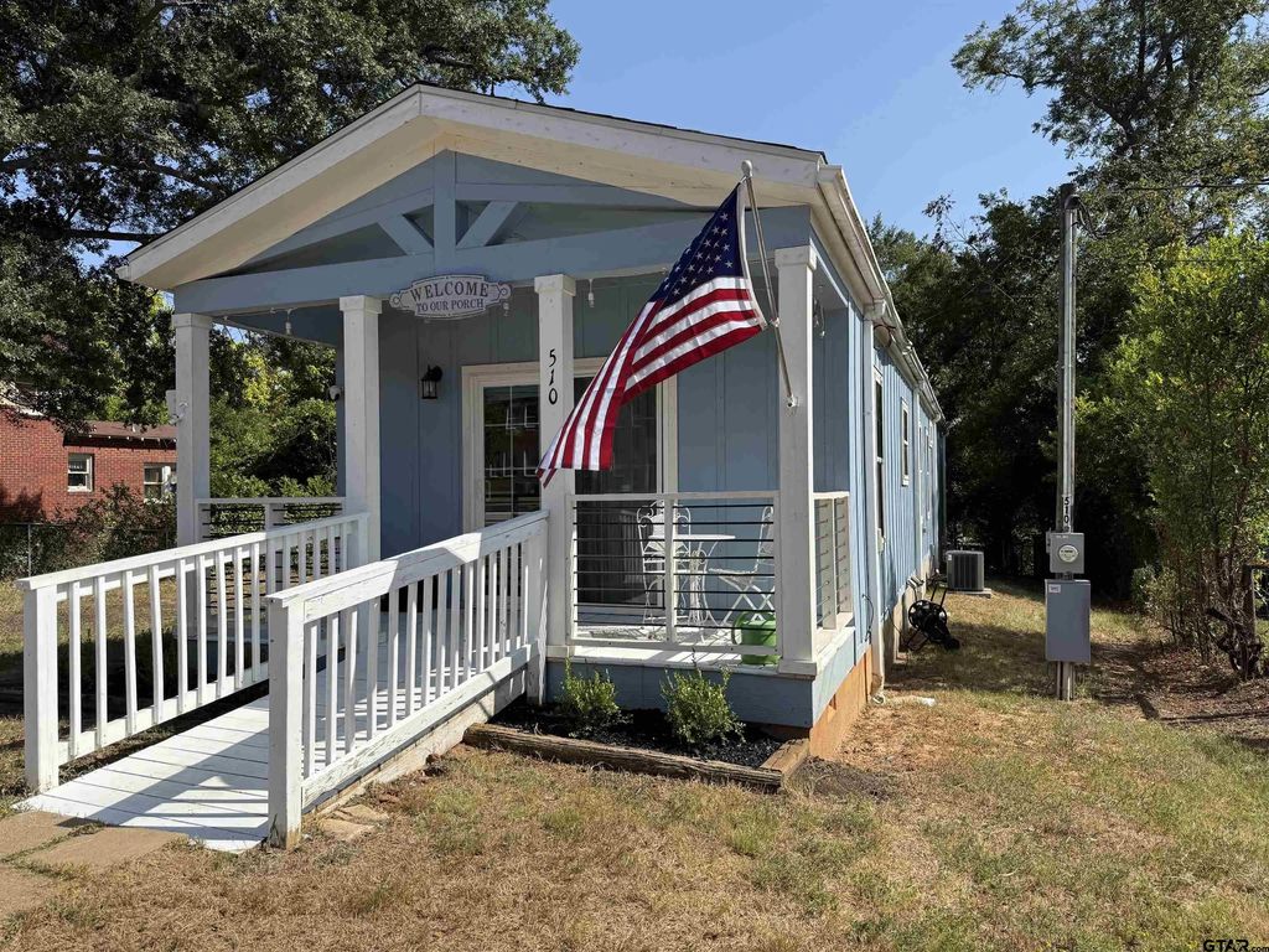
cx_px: 634
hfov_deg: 71.6
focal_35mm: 24
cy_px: 476
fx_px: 880
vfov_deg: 56.8
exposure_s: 1/4405
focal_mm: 6.76
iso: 80
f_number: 1.78
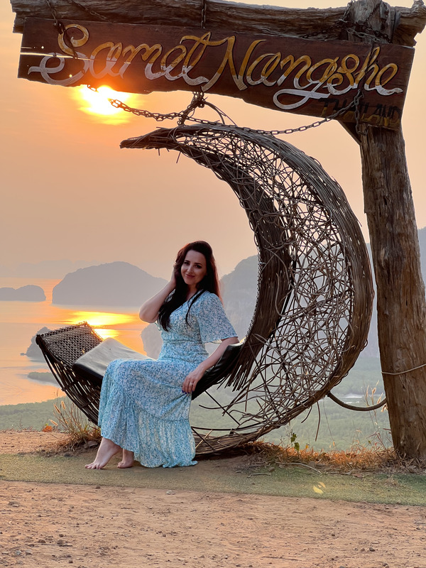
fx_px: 1263
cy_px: 284
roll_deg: -2.6
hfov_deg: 19.1
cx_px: 213
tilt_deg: +0.1
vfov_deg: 25.3
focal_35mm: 77
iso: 32
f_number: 2.8
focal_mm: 9
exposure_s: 1/319
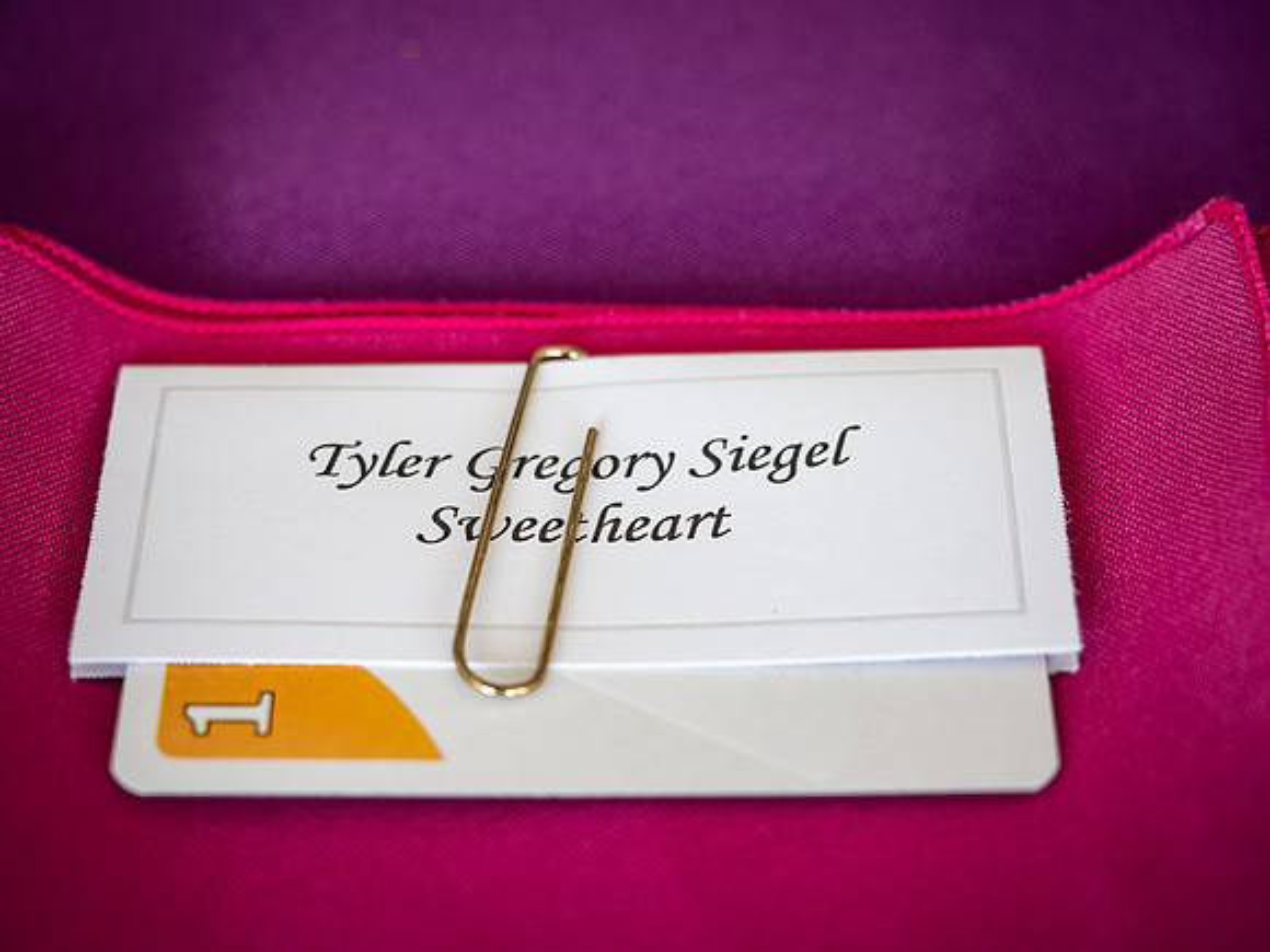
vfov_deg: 18.4
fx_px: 2935
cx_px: 635
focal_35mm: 80
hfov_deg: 24.4
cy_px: 476
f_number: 2.8
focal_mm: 40
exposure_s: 1/160
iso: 200
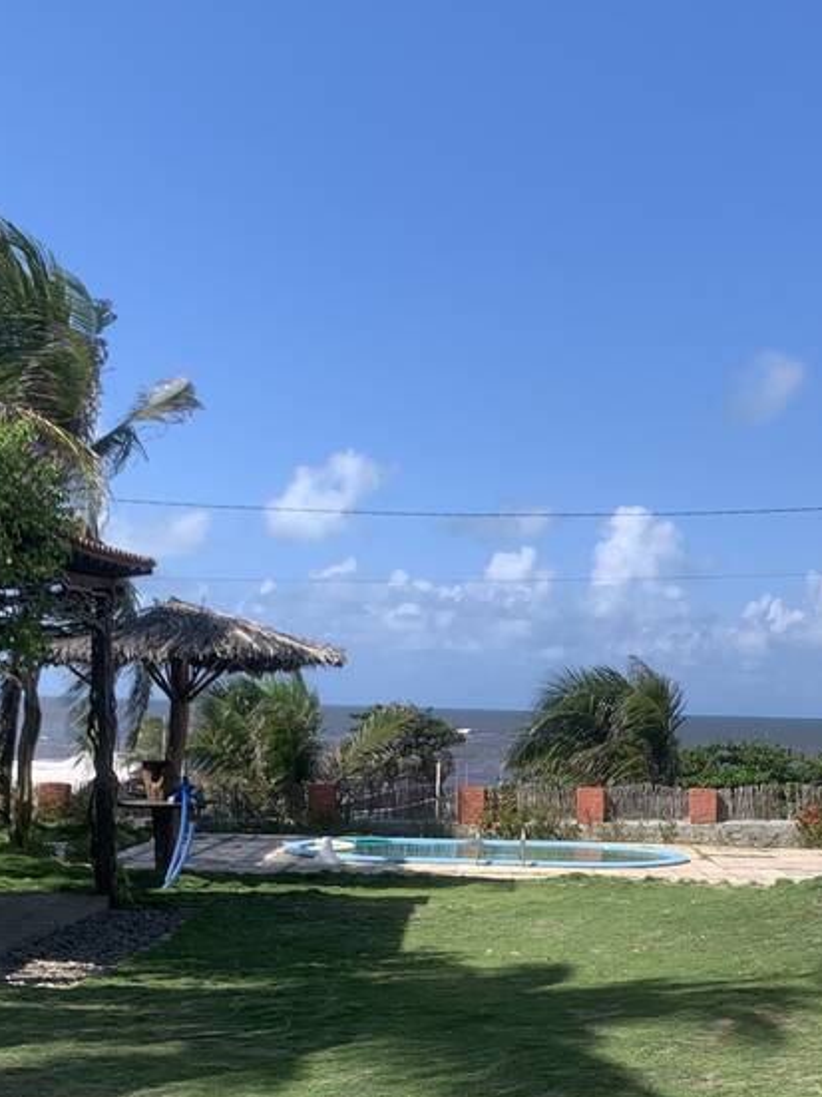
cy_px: 848
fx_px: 1615
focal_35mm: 51
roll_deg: -1.7
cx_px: 478
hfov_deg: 28.5
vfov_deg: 36.4
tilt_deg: -2.3
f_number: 1.8
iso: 25
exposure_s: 1/2160
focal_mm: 4.25
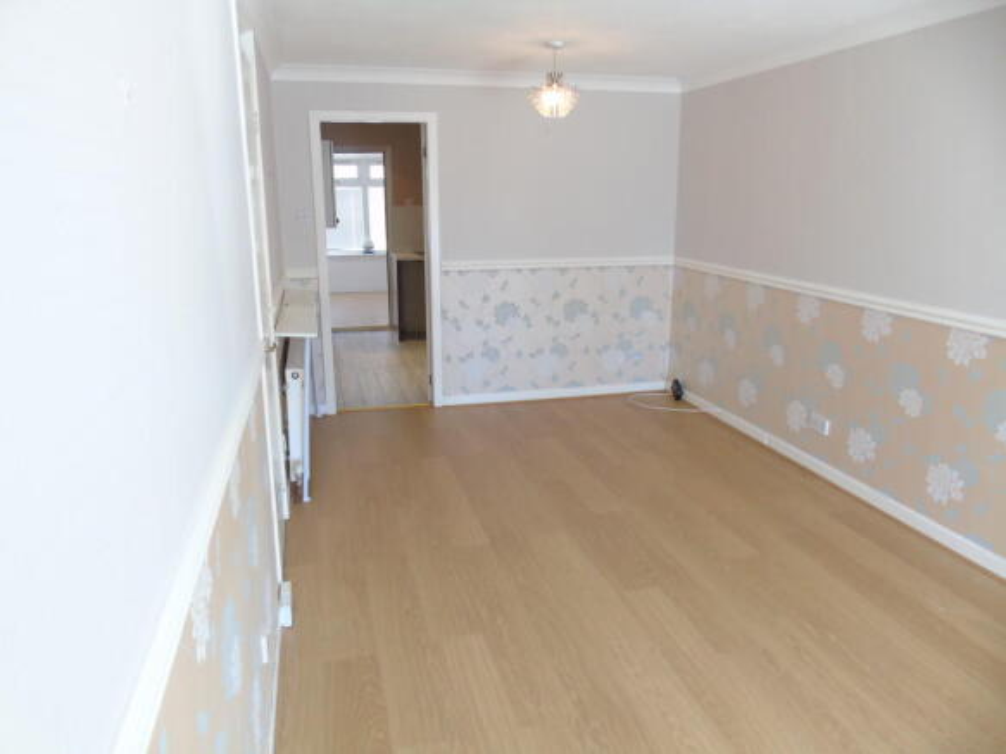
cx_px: 503
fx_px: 726
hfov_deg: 69.4
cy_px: 377
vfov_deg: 54.9
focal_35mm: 25
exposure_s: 1/30
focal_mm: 4.4
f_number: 3.4
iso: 160
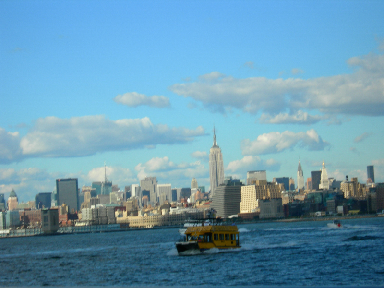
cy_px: 144
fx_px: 1265
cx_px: 192
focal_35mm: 114
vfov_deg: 13.0
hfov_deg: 17.3
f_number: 8.2
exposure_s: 1/164
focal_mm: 23.4
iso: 50
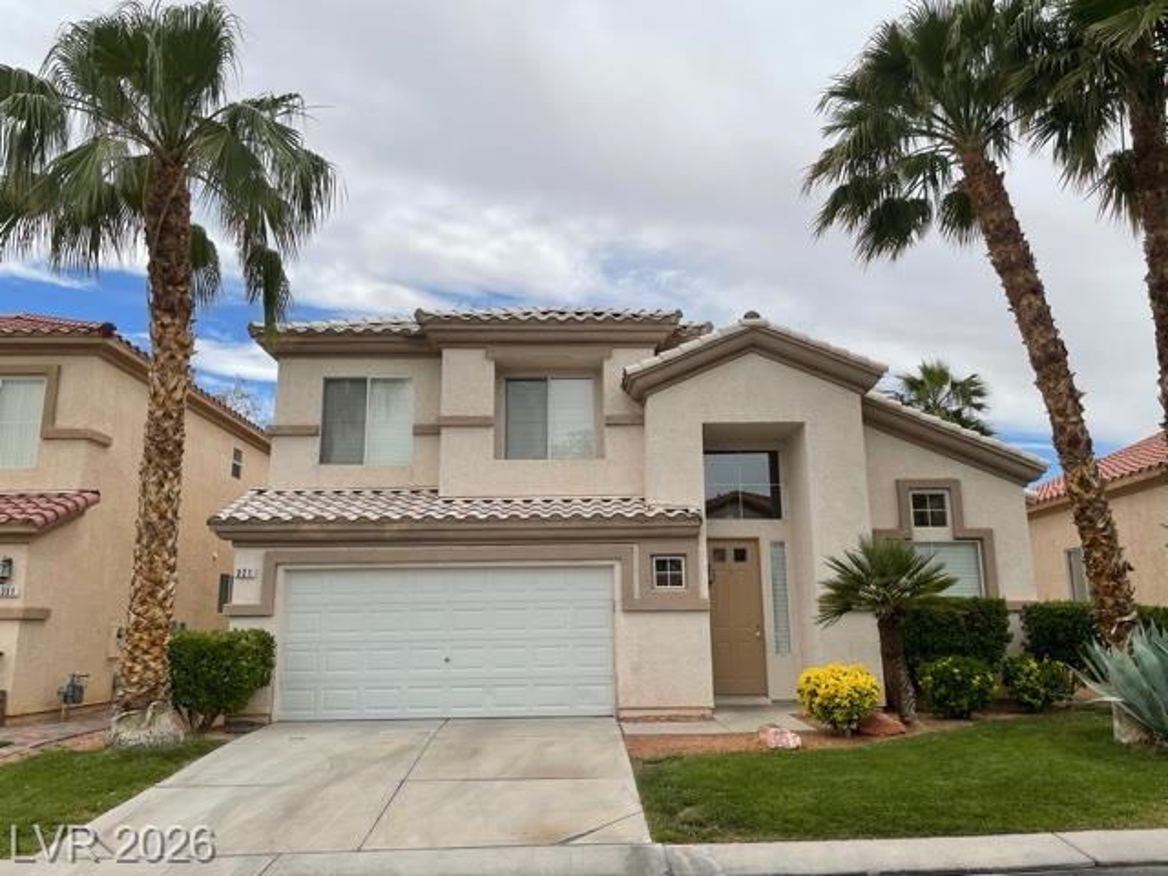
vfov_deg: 53.1
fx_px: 877
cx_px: 584
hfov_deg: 67.3
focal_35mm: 26
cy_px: 438
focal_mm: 4.2
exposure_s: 1/6494
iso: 32
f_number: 1.6
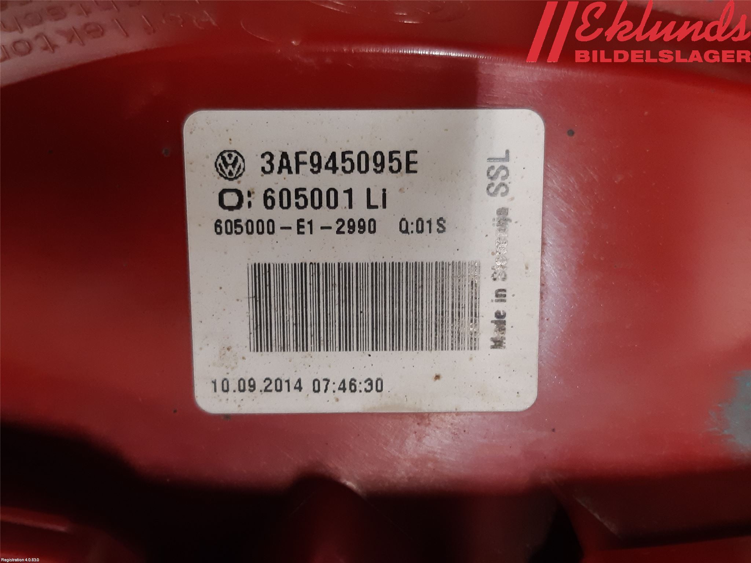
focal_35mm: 26
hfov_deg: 67.3
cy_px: 282
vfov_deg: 53.1
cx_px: 376
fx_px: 564
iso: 250
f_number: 1.7
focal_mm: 3.93
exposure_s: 1/50
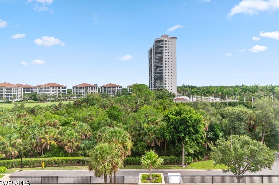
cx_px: 143
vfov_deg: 51.1
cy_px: 91
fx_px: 193
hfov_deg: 71.6
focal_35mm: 25
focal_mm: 16
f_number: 6.3
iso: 200
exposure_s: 1/160
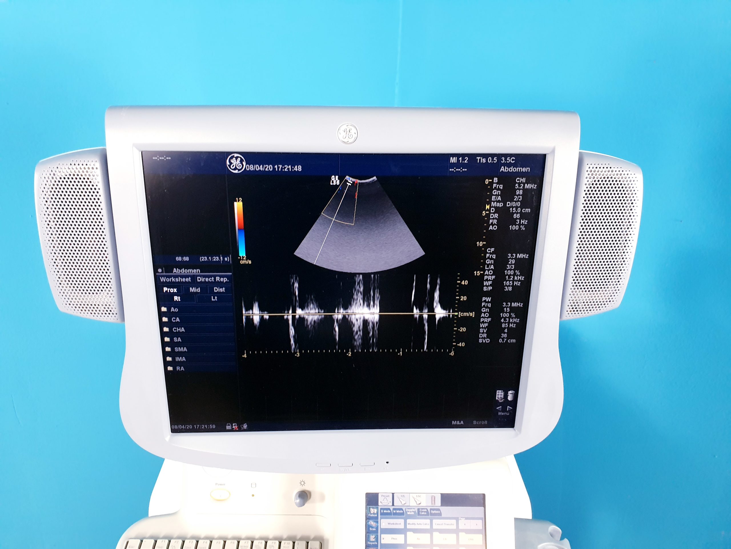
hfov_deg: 67.3
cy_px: 274
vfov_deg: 53.1
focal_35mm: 26
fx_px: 549
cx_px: 366
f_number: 2.4
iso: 320
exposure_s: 1/50
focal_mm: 4.3
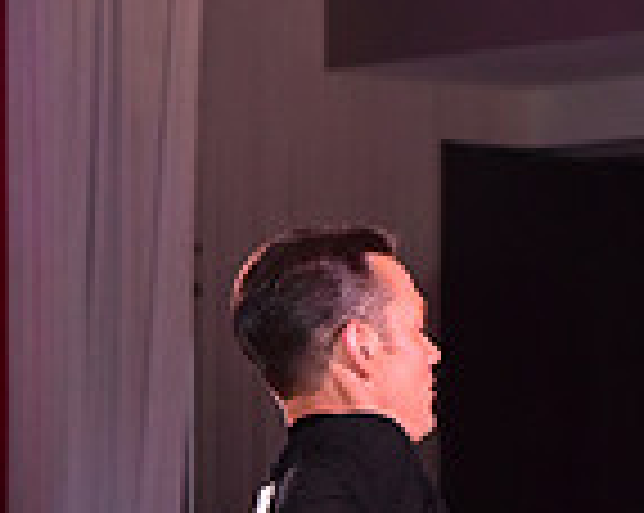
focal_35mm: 286
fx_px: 5444
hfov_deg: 6.7
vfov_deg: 5.3
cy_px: 796
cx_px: 723
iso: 2500
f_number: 6.3
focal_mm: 75
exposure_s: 1/320
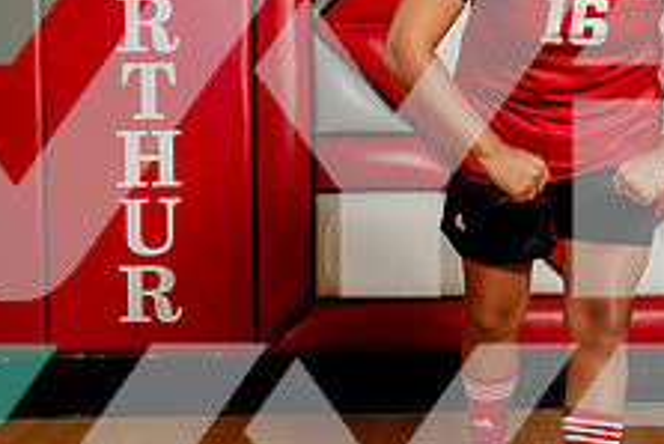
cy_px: 142
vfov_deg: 16.2
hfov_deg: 23.9
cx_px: 515
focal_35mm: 84
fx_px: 1550
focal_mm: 31
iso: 640
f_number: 5.6
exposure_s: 1/250
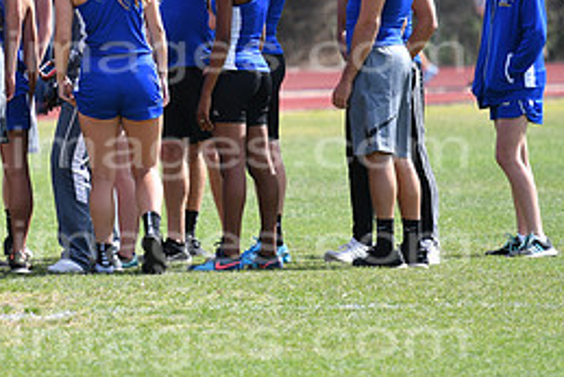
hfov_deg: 3.7
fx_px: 8701
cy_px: 10
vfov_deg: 2.5
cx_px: -24
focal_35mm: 555
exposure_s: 1/800
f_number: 4
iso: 100
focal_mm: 165
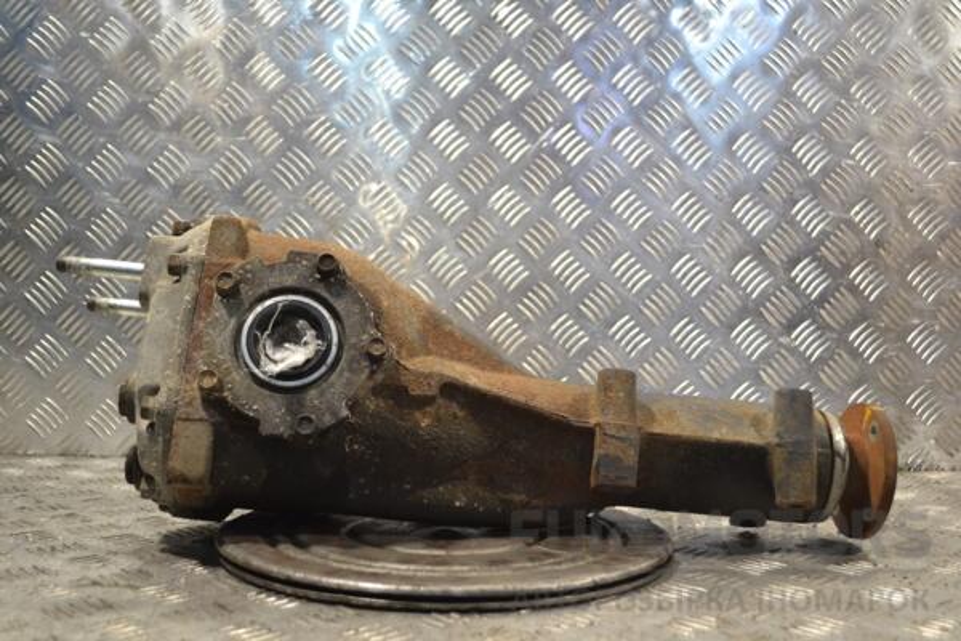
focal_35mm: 39
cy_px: 320
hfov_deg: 49.6
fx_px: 1041
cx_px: 480
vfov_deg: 34.2
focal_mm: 26
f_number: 4.2
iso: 400
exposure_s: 1/80
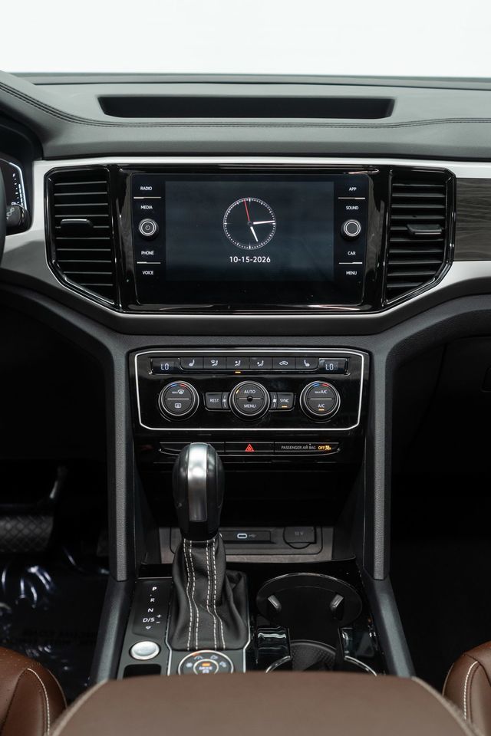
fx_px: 859
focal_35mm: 42
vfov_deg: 46.4
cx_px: 246
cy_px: 368
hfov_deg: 31.9
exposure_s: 1/40
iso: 500
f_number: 3.2
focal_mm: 28
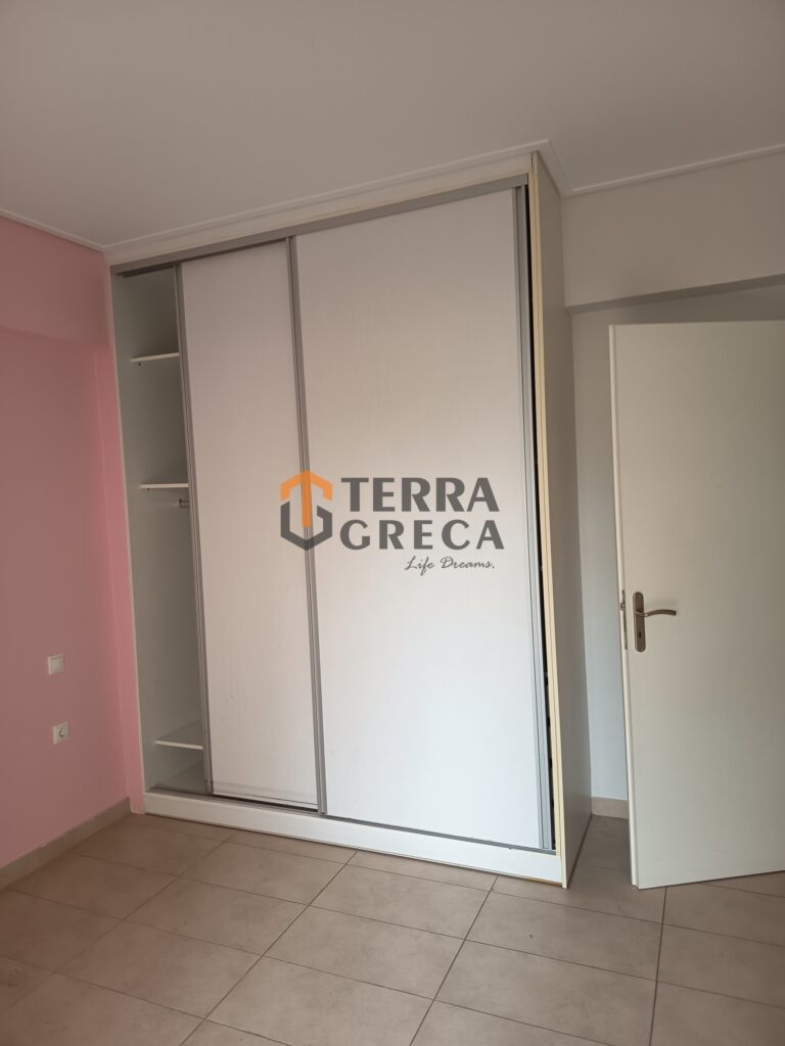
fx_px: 726
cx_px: 392
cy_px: 523
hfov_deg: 56.8
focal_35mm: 24
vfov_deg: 71.6
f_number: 1.7
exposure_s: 1/50
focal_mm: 5.27
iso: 326
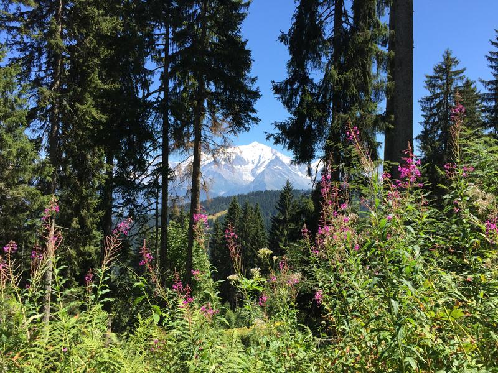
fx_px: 417
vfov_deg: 48.2
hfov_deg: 61.7
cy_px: 186
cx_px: 249
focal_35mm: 29
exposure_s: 1/824
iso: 32
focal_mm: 4.15
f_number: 2.2
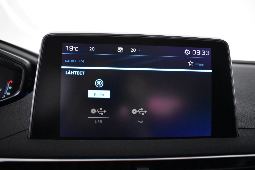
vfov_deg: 46.4
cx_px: 129
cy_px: 82
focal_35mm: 28
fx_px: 198
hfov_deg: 65.5
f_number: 3.5
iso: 3200
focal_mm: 18
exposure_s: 1/60
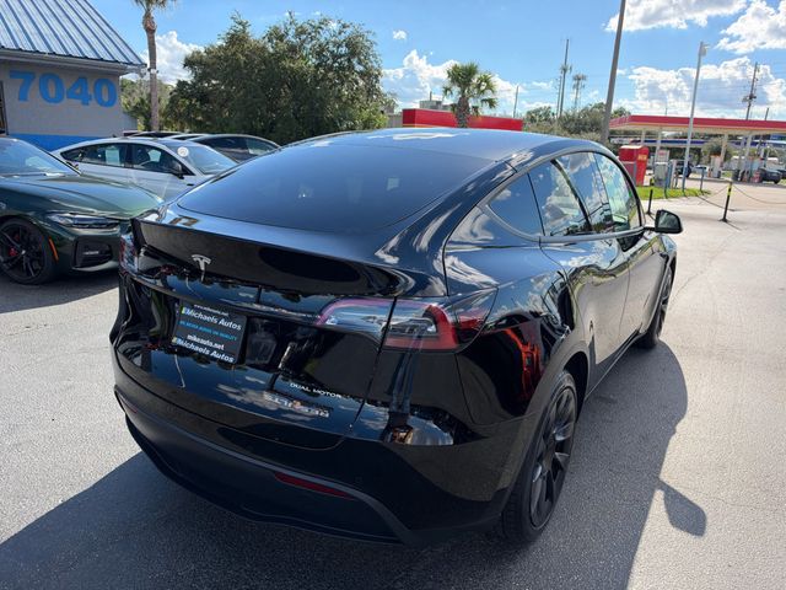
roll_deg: -2.3
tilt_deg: -13.6
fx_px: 545
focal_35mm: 24
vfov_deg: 56.8
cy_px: 295
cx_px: 393
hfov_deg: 71.6
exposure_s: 1/2208
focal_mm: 6.93
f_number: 1.8
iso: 100
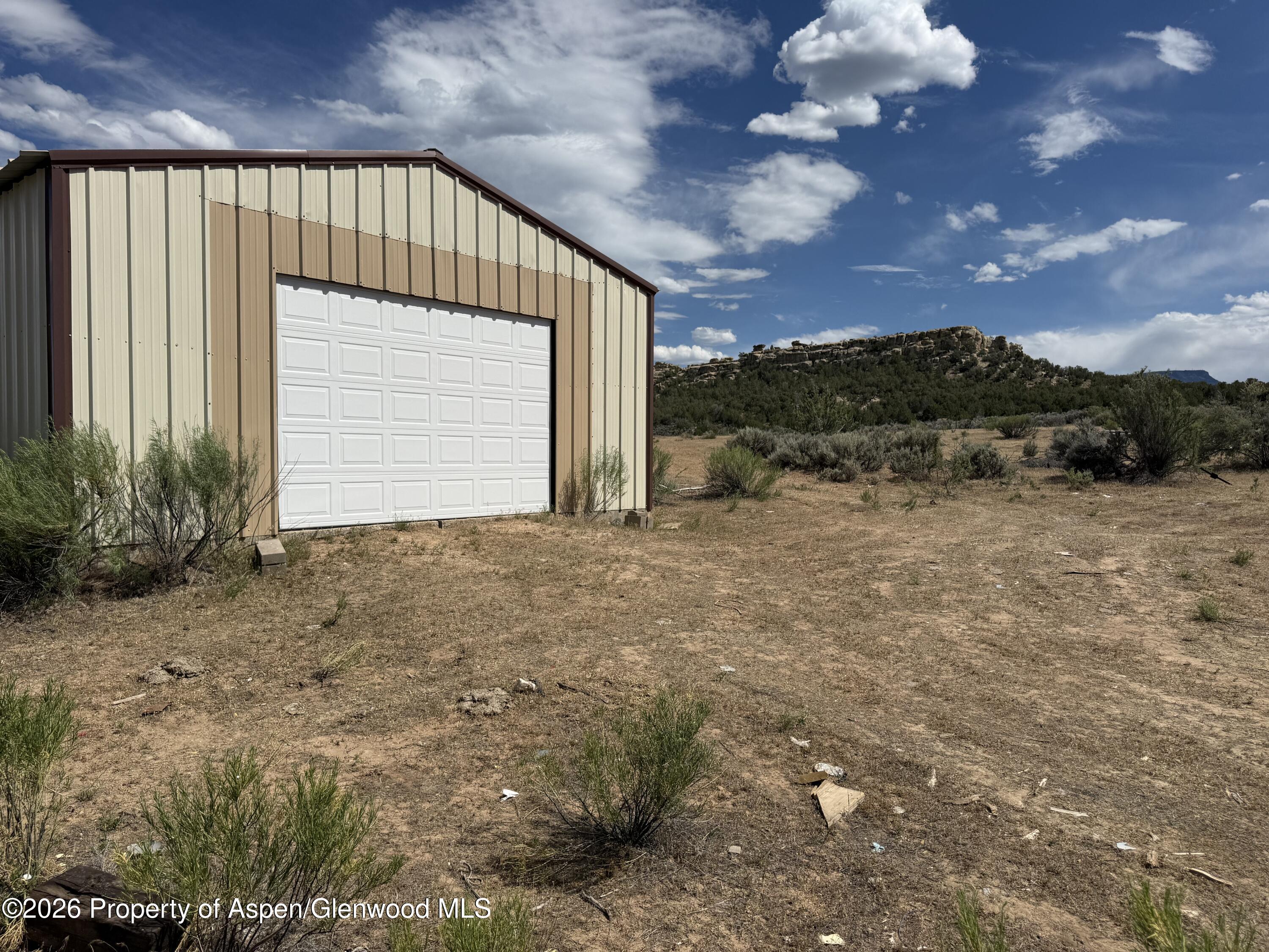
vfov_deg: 56.8
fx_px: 880
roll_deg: -0.4
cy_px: 476
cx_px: 634
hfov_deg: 71.6
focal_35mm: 24
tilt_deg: -2.6
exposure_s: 1/14286
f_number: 1.78
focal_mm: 6.76
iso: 80
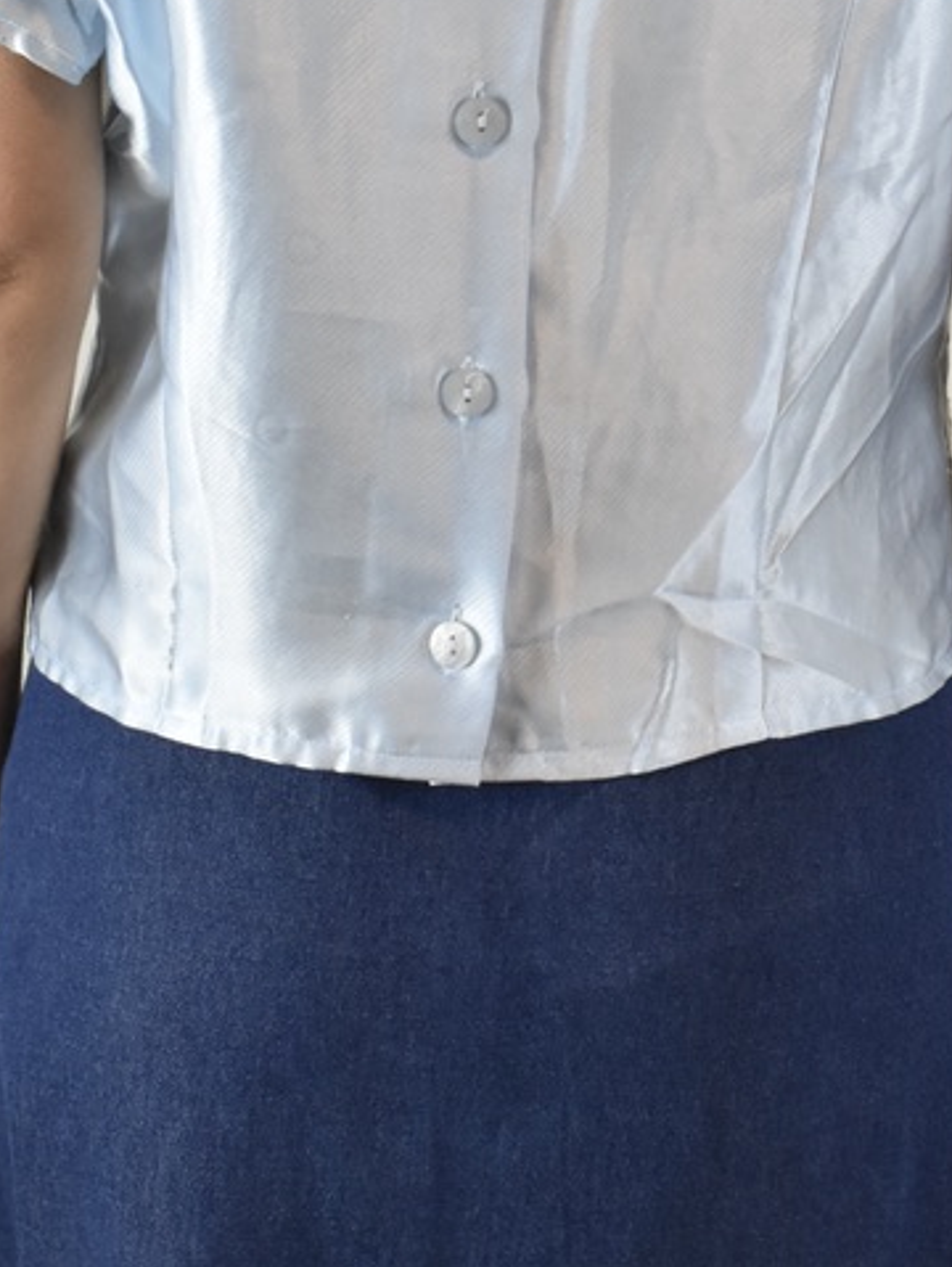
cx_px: 550
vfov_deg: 19.4
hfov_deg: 15.1
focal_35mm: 98
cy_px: 0
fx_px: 3589
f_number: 16
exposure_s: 1/40
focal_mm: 30
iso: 1600
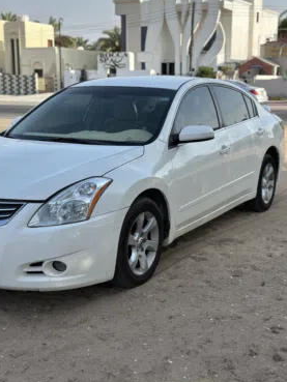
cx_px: 145
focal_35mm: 52
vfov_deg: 36.8
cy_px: 179
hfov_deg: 28.0
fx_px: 575
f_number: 1.78
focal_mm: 6.86
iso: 80
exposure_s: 1/3257
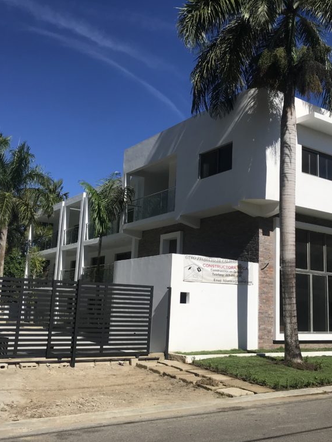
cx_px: 210
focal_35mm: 38
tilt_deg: +11.1
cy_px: 224
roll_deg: -1.4
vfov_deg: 49.0
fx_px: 486
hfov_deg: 37.5
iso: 20
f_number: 1.8
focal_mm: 3.99
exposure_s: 1/5051
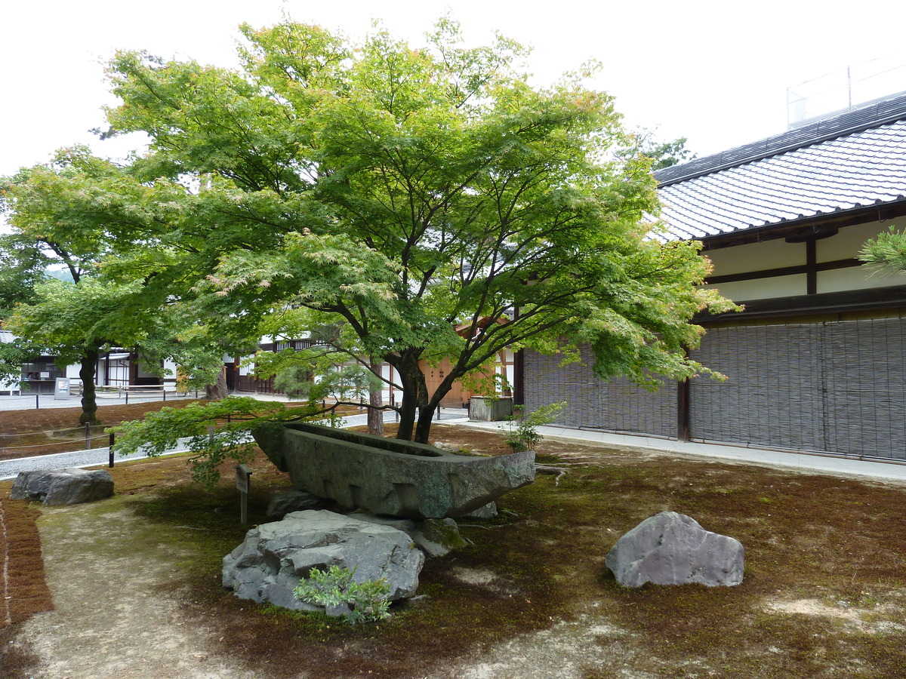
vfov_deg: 54.9
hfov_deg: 69.4
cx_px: 453
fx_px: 654
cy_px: 340
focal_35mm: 25
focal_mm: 4.1
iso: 80
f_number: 3.3
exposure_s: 1/80
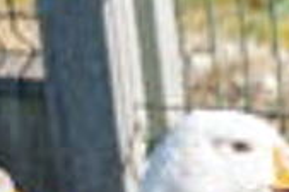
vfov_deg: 2.8
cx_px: 92
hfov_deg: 4.2
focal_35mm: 488
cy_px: 255
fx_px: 3910
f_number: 5.6
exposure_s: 1/400
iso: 200
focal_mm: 115
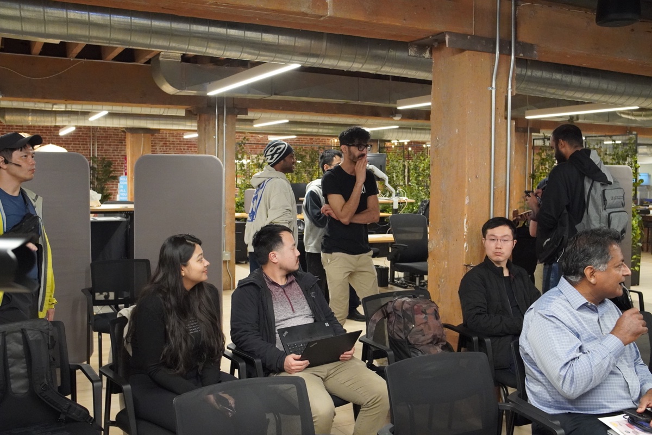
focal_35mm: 34
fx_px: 625
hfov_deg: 55.1
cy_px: 218
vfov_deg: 38.4
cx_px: 326
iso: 6400
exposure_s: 1/160
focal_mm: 23
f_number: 4
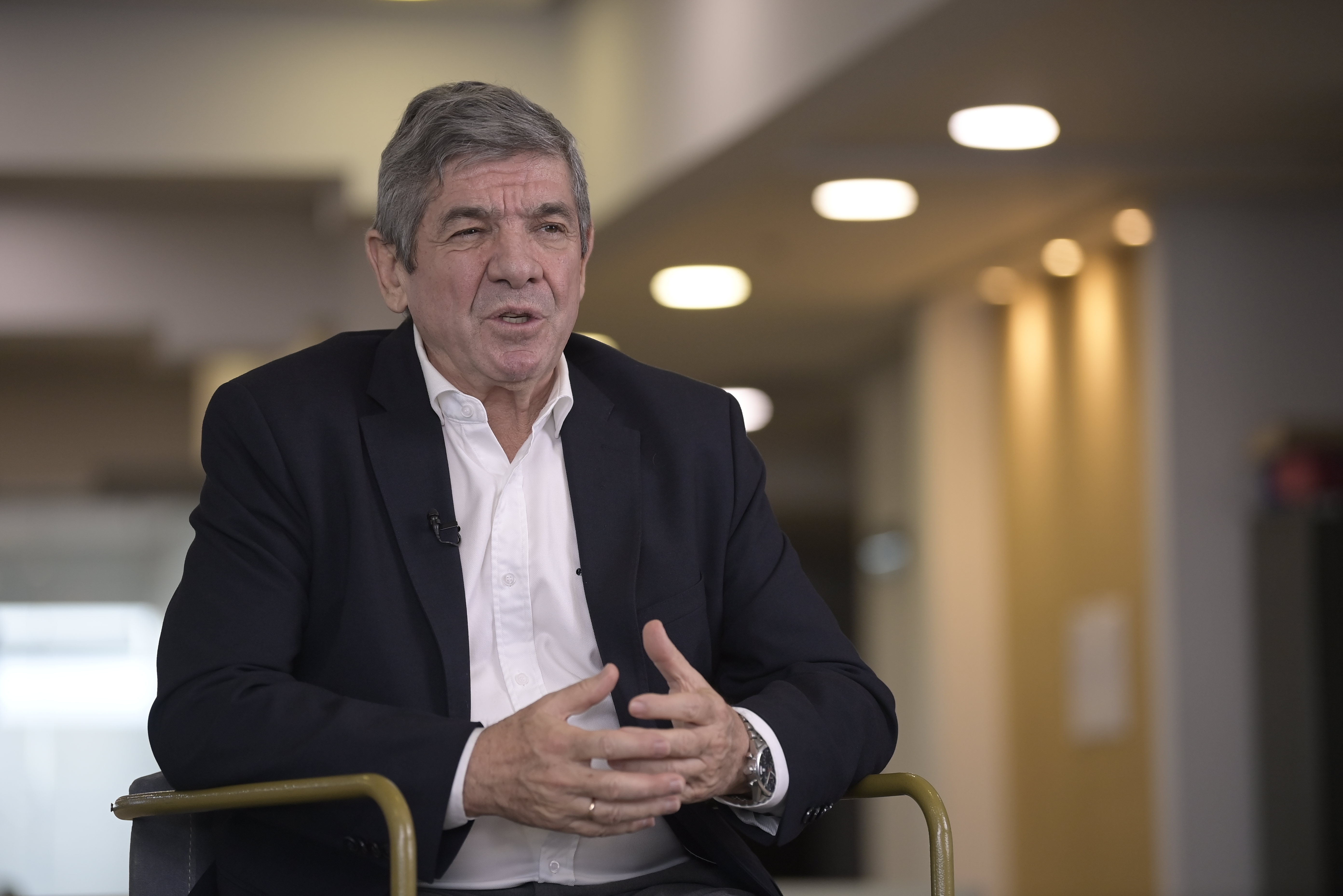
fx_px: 5036
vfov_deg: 10.2
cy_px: 448
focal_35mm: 135
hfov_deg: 15.2
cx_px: 672
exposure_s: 1/640
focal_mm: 135
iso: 1600
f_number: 2.8
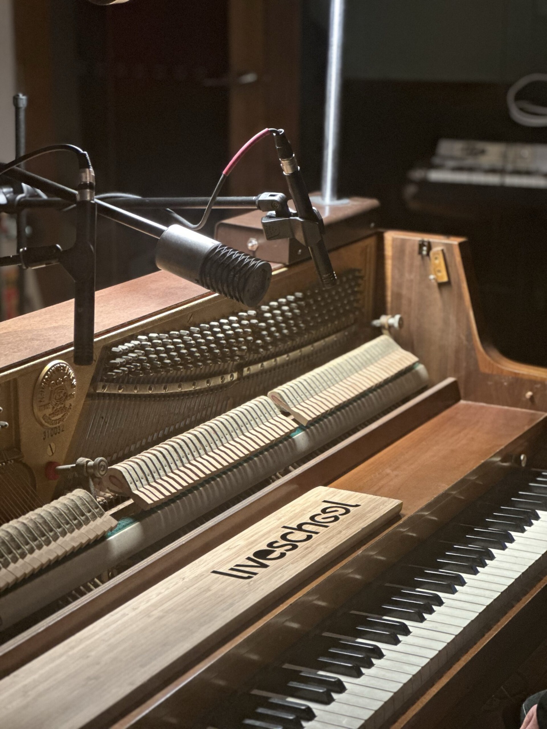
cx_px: 274
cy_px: 364
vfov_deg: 25.3
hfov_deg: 19.1
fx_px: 1622
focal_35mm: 77
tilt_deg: -12.7
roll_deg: +0.2
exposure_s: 1/14
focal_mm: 9
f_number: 2.8
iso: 400
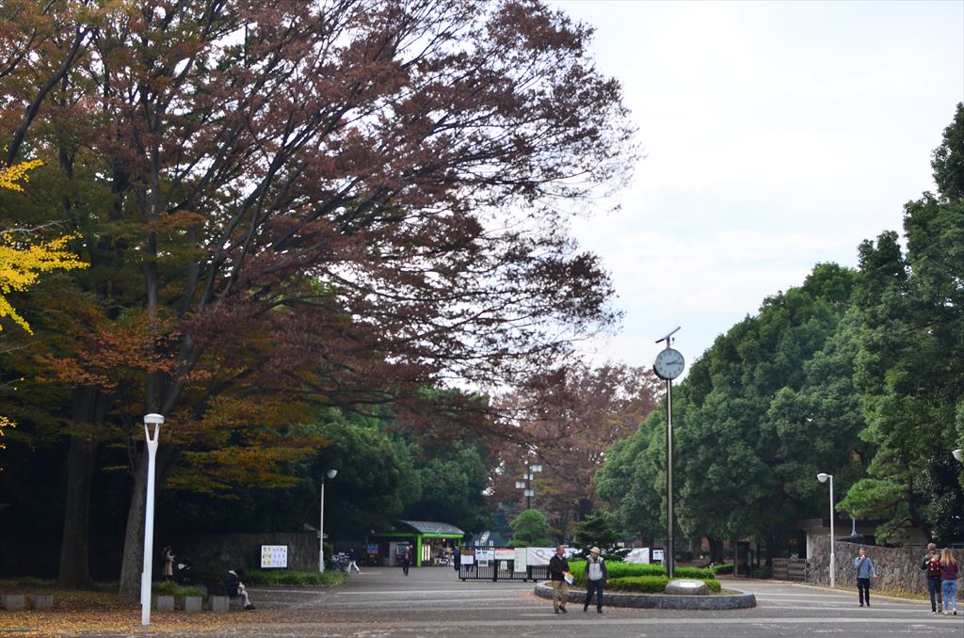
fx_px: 1403
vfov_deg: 25.6
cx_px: 482
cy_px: 319
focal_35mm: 52
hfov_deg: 37.9
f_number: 4
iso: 200
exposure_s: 1/200
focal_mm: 35
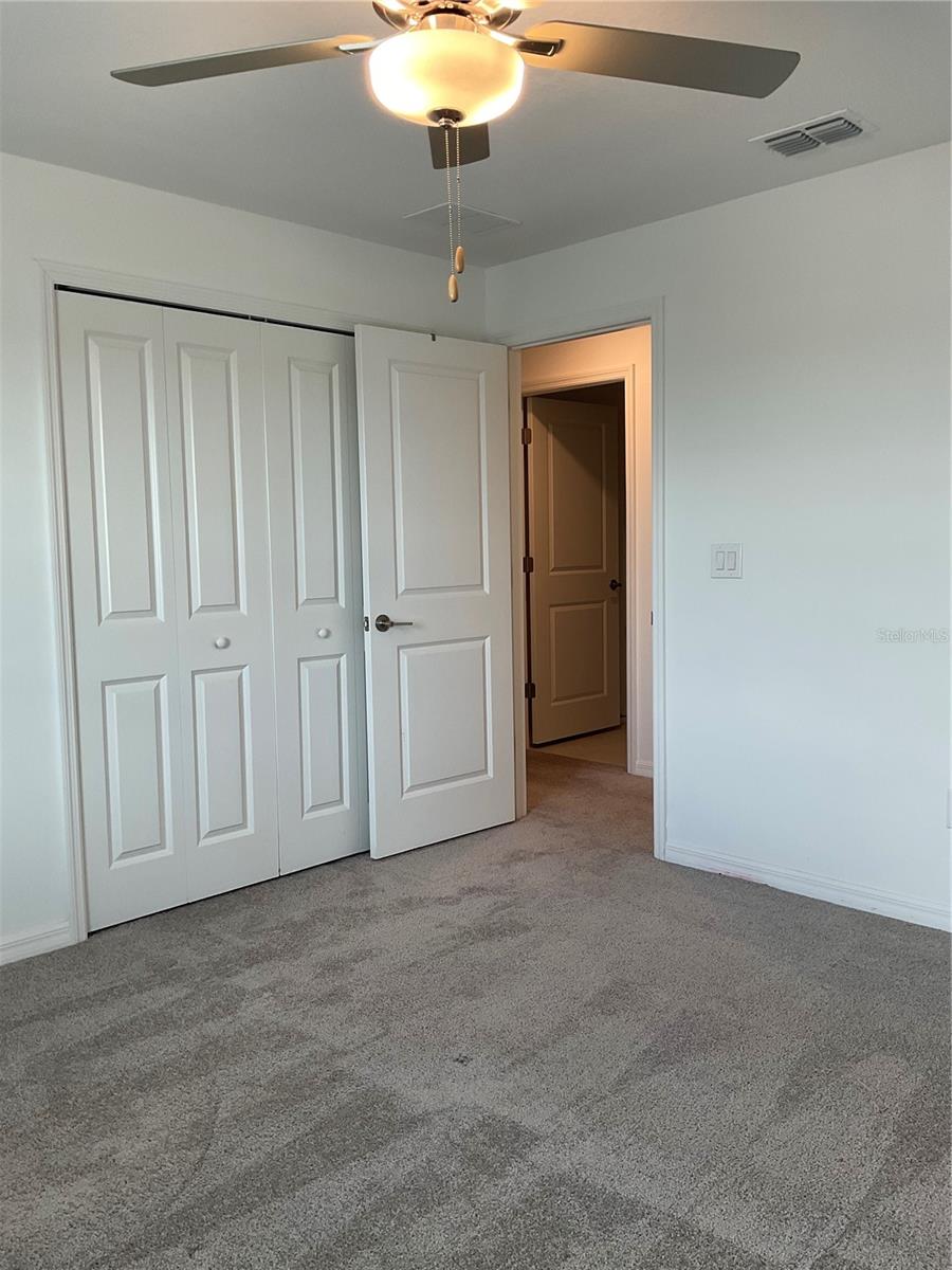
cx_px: 476
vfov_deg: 61.7
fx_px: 1063
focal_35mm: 29
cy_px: 635
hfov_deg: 48.2
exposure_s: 1/60
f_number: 1.8
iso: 32
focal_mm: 3
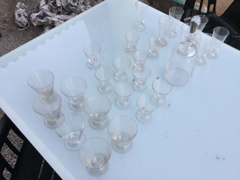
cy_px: 90
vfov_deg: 45.4
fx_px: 215
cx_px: 120
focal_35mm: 31
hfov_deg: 58.4
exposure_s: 1/33
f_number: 2.4
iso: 50
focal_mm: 3.3
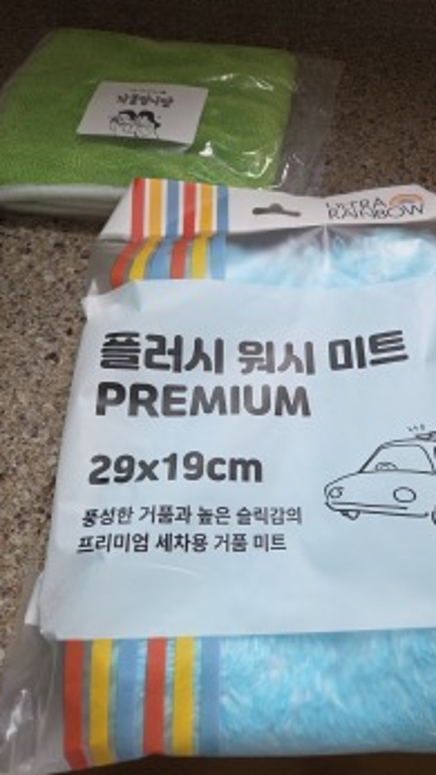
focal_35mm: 26
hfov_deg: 43.8
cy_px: 389
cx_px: 284
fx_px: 535
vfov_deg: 71.9
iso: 160
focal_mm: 5.4
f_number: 1.8
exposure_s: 1/120
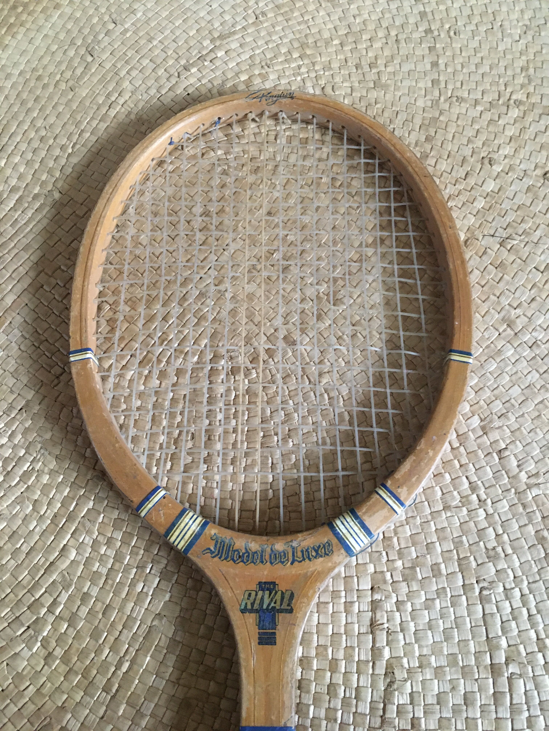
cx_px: 274
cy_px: 366
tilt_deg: -71.0
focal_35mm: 29
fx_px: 613
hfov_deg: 48.2
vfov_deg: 61.7
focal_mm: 4.15
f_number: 2.2
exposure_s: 1/17
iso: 400
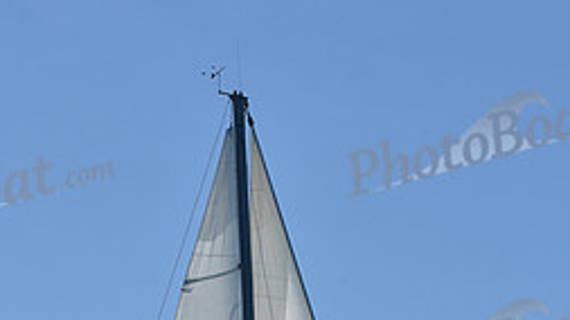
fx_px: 2538
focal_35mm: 168
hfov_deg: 12.8
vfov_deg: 7.1
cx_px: 231
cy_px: 496
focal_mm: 70
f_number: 10
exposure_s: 1/1250
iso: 250
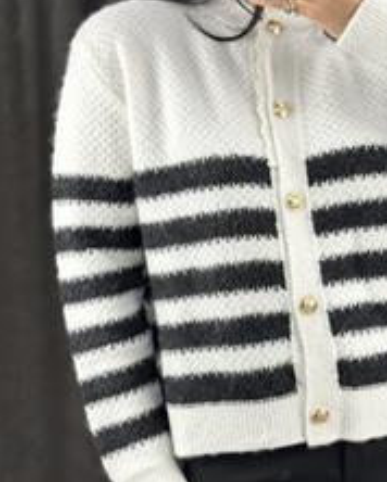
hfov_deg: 17.6
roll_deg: +4.0
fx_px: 1244
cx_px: 263
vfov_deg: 22.0
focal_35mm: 87
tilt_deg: -26.9
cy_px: 257
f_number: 1.78
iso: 100
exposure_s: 1/100
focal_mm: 6.86
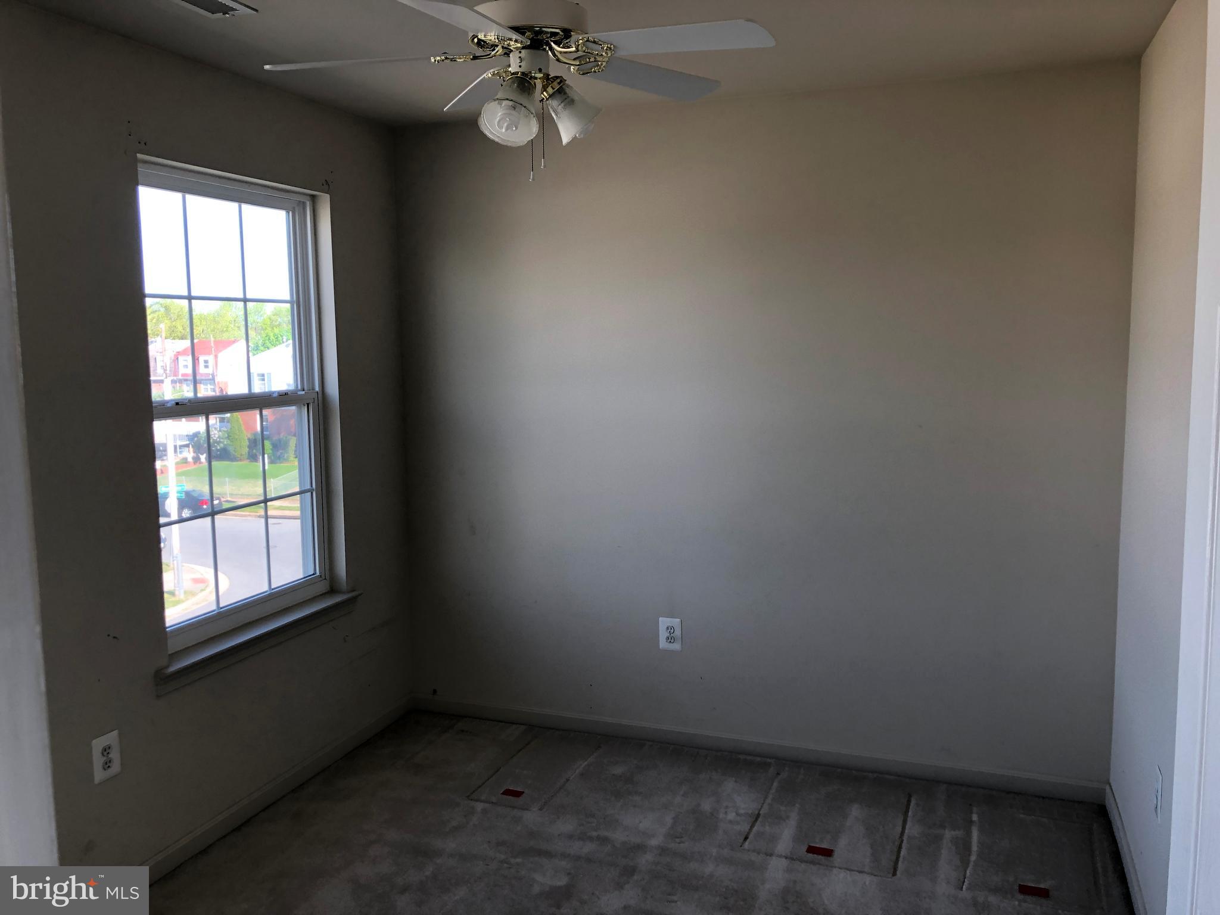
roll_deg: +0.9
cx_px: 610
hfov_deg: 63.4
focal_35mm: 28
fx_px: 987
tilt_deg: -6.9
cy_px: 458
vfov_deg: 49.7
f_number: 1.8
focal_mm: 4
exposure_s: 1/125
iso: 40
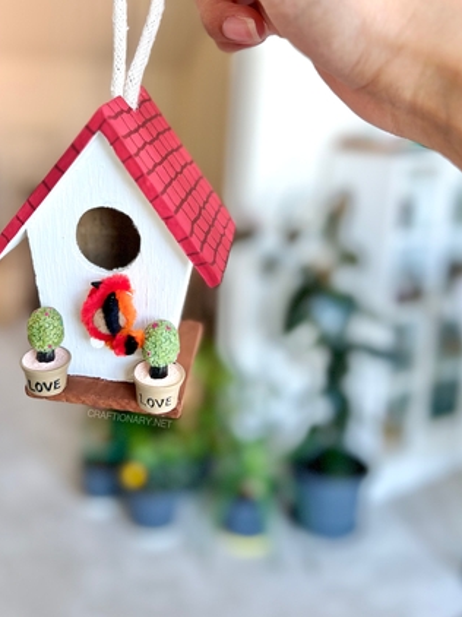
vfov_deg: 49.6
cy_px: 228
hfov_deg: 38.1
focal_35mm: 37
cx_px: 149
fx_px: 659
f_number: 1.5
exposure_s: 1/121
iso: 64
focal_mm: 5.7
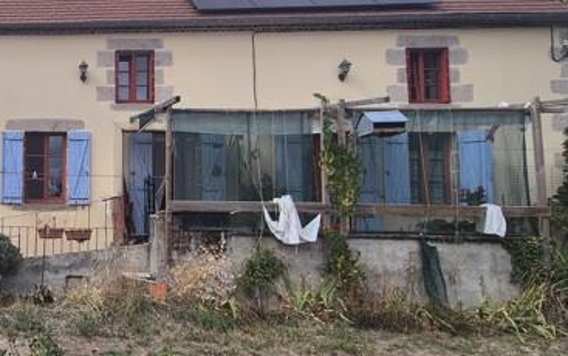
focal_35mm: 30
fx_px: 465
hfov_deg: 49.1
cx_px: -22
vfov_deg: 41.9
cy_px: 180
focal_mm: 2.2
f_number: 2.2
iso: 50
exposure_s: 1/2752
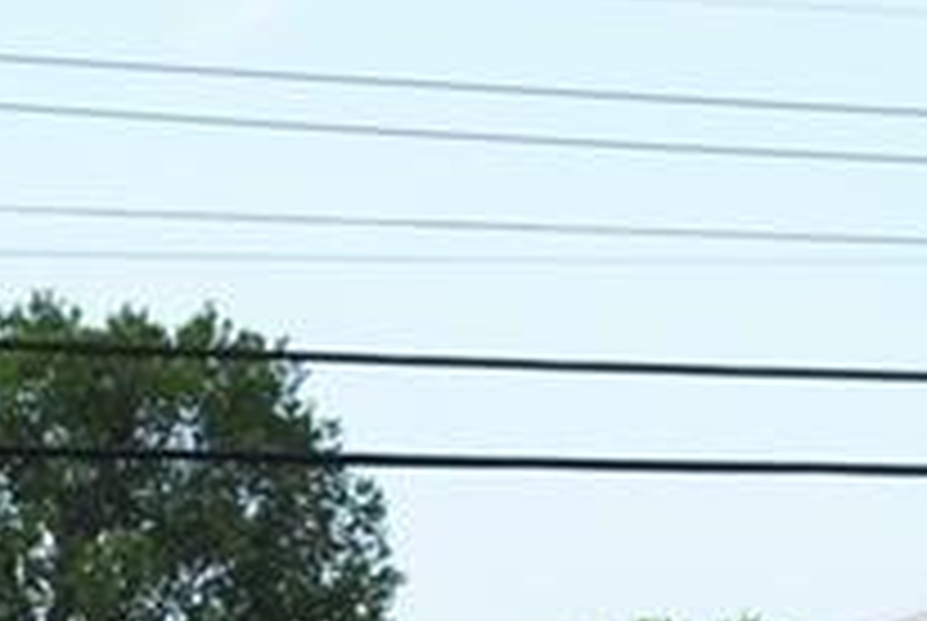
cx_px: 882
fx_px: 3120
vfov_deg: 11.0
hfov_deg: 16.6
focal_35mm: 121
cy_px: 922
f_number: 6.3
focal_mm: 26
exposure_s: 1/160
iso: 100
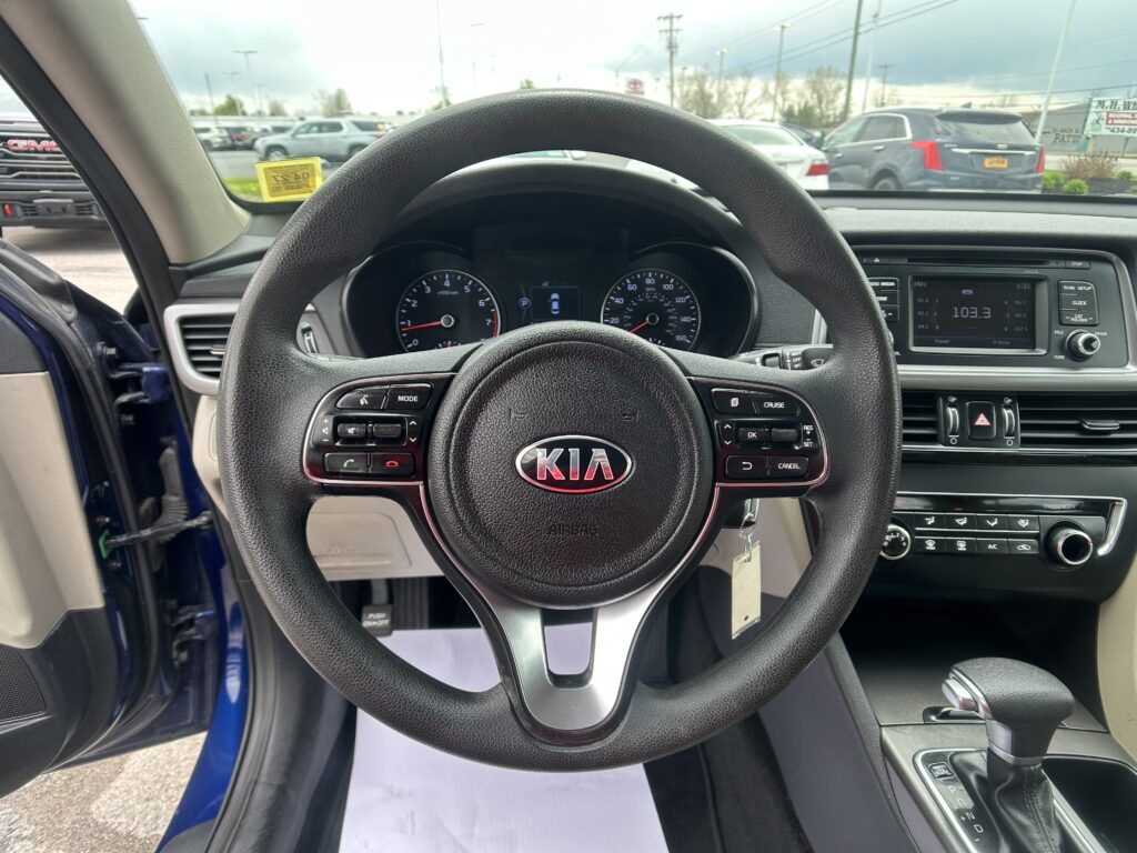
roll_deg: +1.2
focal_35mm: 26
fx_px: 854
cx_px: 568
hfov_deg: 67.3
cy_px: 426
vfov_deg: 53.1
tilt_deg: -24.0
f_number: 1.5
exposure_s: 1/240
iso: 40
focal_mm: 5.7
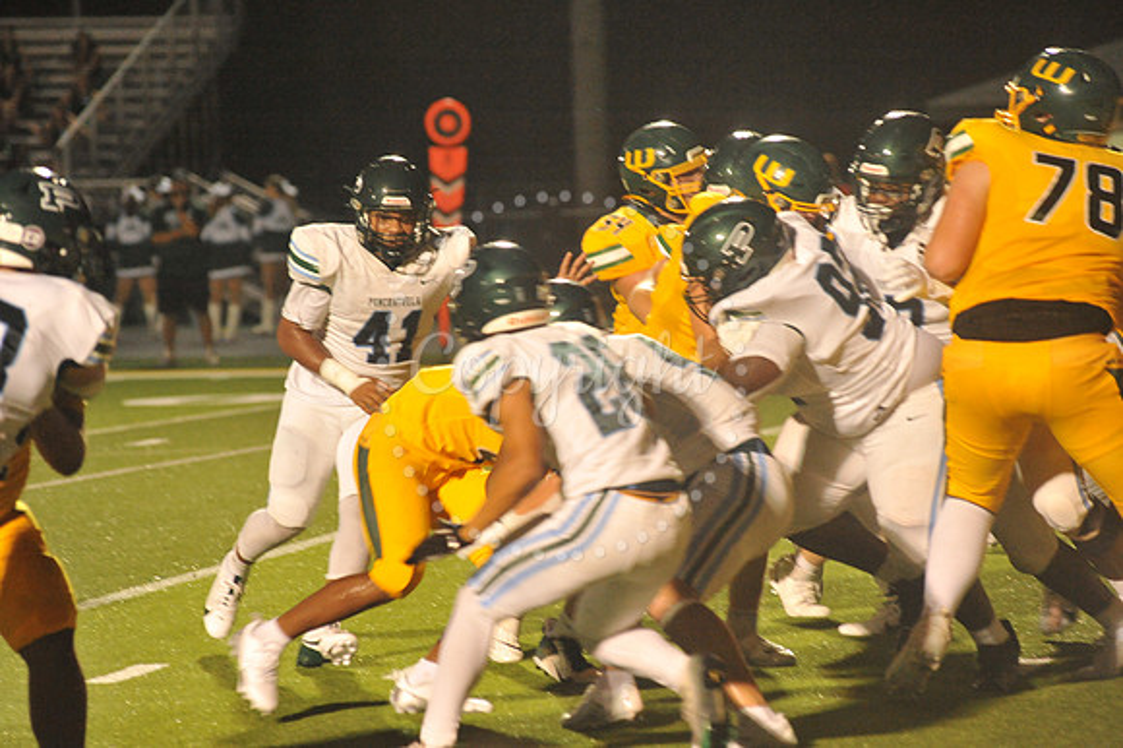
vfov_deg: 6.9
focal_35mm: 200
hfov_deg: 10.3
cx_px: 562
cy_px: 374
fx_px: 6235
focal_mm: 200
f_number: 5
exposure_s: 1/250
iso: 6400
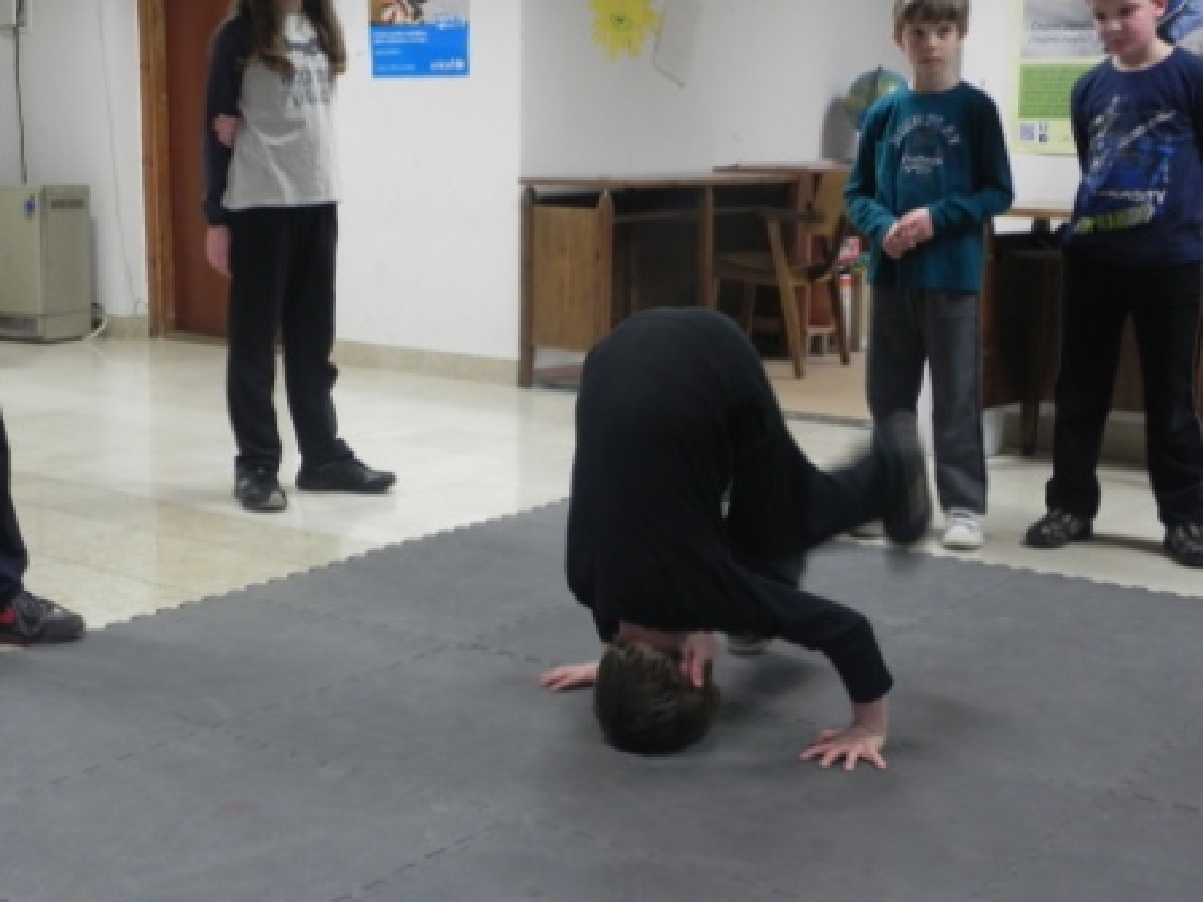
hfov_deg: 36.8
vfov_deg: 28.0
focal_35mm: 52
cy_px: 451
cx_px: 602
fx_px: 1807
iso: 324
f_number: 3.5
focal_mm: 9.2
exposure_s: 1/30
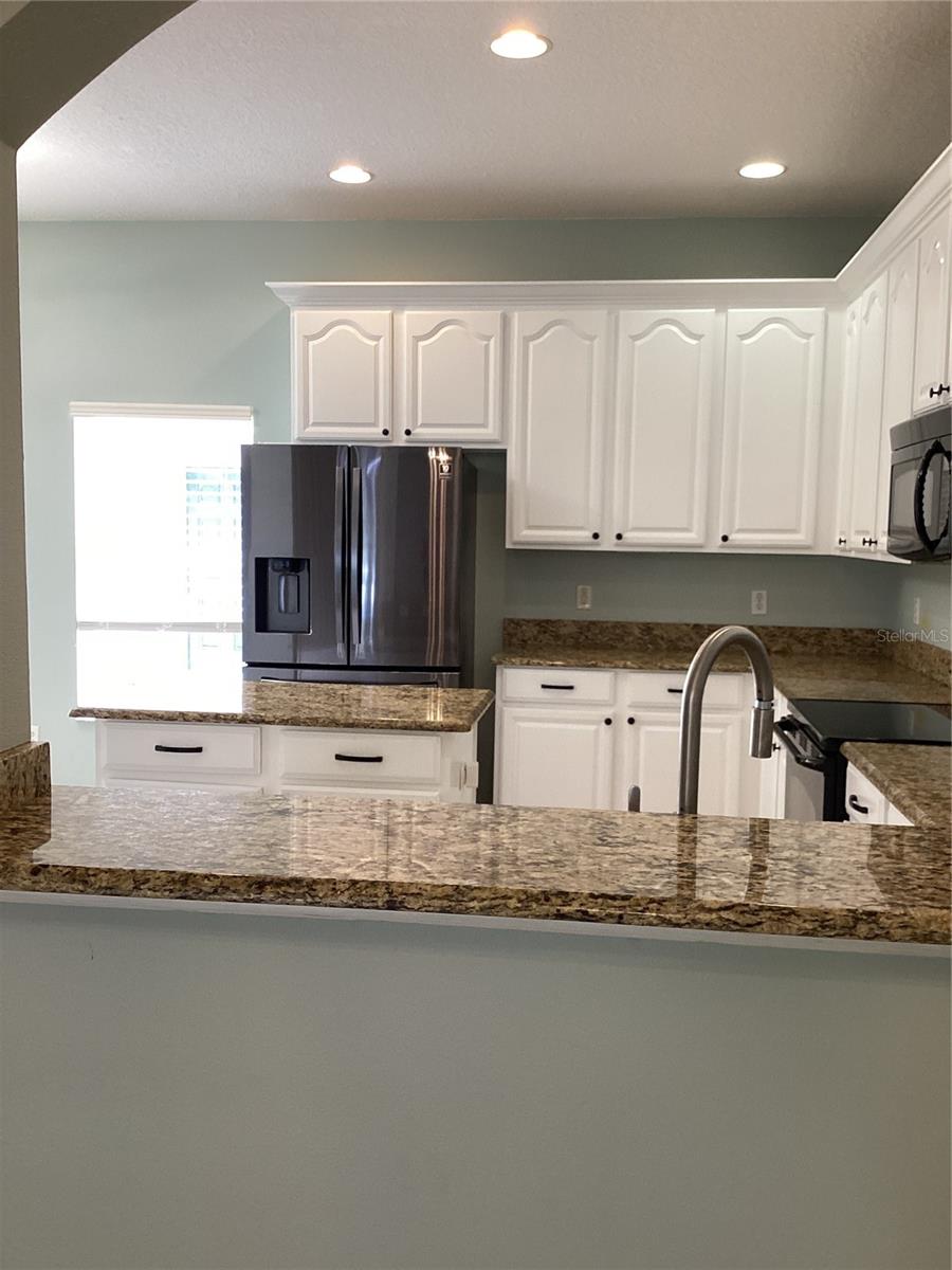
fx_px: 1137
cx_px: 476
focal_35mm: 31
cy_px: 635
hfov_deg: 45.4
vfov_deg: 58.4
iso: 80
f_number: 2.4
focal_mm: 3.3
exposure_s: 1/60
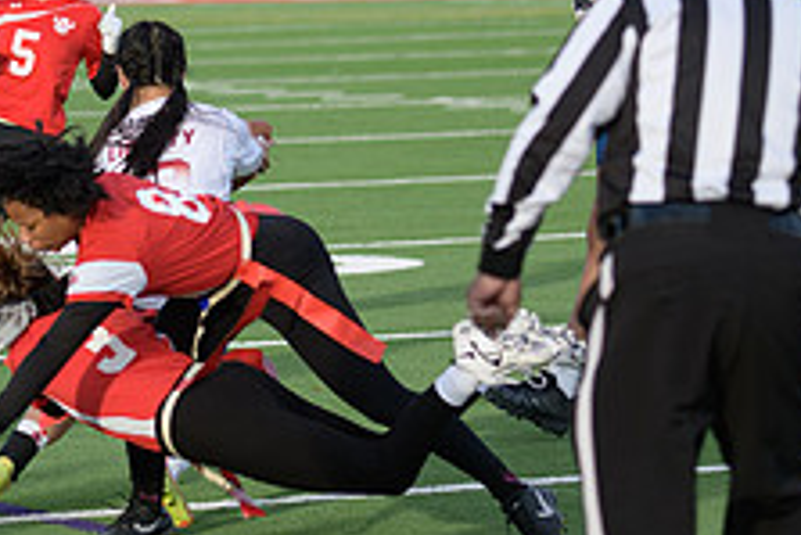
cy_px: 70
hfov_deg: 7.8
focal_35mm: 265
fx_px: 5900
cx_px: 172
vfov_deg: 5.2
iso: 640
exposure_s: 1/4000
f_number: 2.8
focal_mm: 102
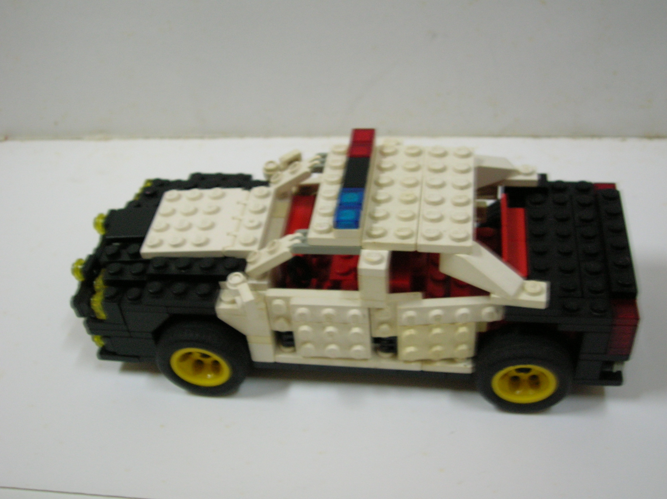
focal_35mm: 42
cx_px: 334
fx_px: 809
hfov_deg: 44.8
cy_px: 250
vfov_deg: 34.3
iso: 100
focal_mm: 7
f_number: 3.1
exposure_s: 1/4.9
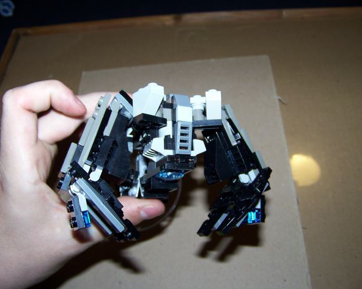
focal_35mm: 38
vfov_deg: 39.1
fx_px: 407
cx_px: 183
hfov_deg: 48.0
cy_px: 145
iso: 64
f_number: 2.8
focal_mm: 5.85
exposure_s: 1/30
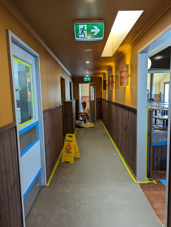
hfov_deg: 56.9
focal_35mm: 24
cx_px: 86
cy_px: 114
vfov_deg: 71.5
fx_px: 158
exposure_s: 1/50
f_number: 1.85
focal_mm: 6.81
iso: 86
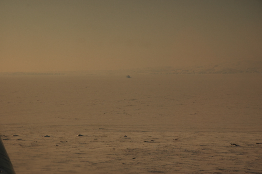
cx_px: 131
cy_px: 87
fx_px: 763
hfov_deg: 19.5
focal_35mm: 105
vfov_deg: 13.0
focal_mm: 70
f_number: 8
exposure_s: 1/250
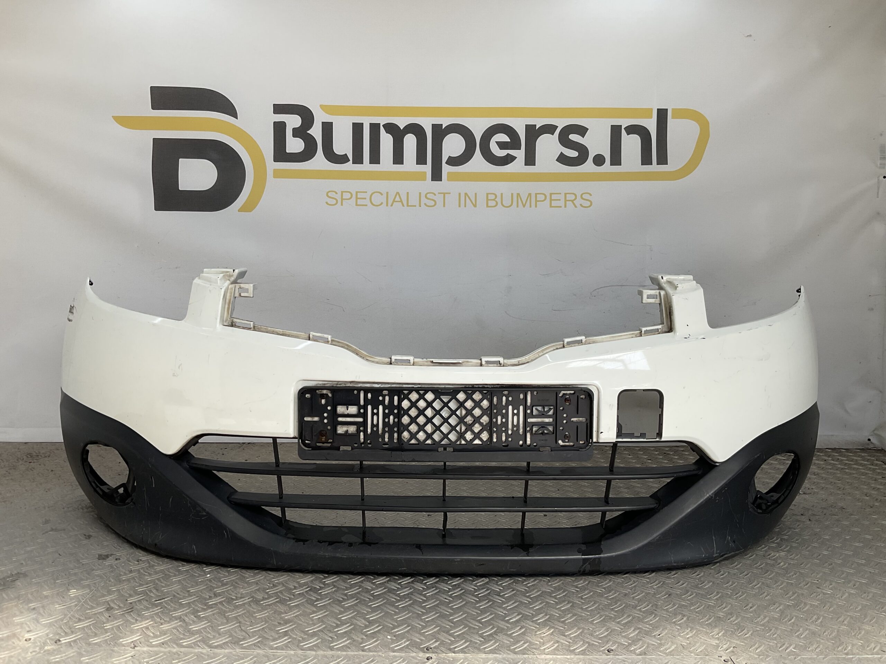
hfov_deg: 61.7
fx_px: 742
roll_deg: -2.0
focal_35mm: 29
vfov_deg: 48.2
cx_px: 443
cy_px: 332
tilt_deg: -7.1
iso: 16
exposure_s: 1/495
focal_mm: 3
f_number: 1.8
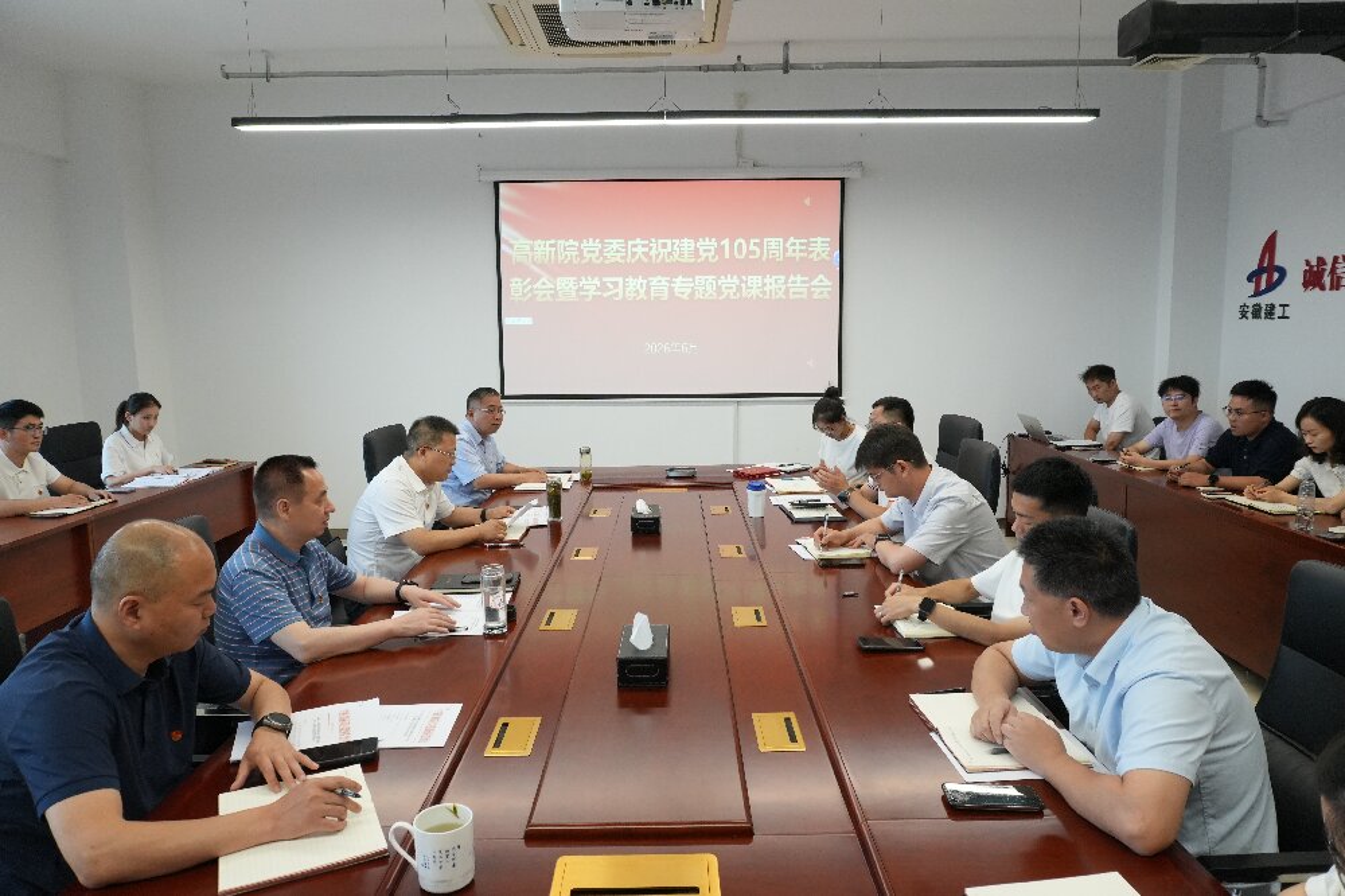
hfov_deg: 73.8
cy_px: 448
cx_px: 672
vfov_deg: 53.1
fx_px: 896
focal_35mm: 24
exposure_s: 1/125
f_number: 6.3
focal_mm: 16
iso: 1600
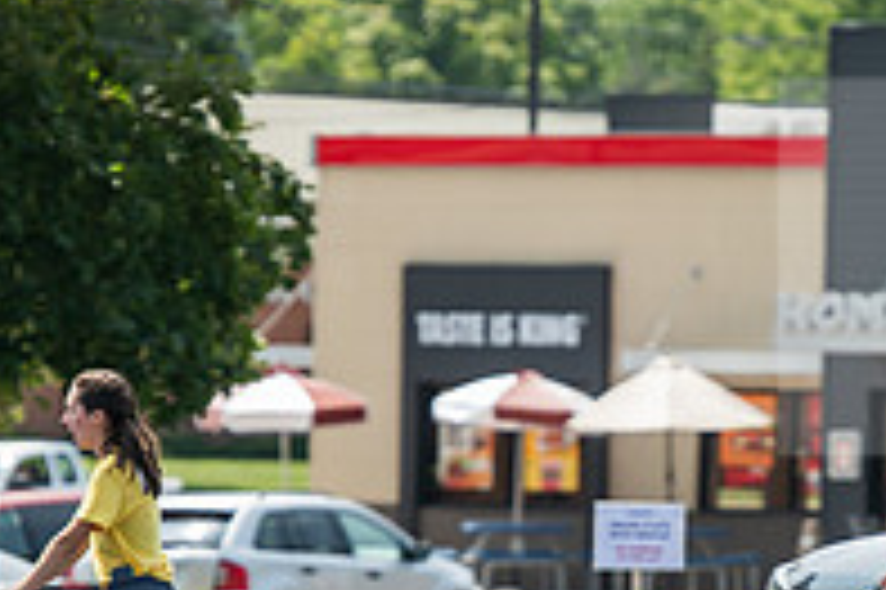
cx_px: 643
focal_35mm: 515
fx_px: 12664
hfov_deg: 4.0
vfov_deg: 2.7
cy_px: 624
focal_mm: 175
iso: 64
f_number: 3.5
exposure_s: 1/400
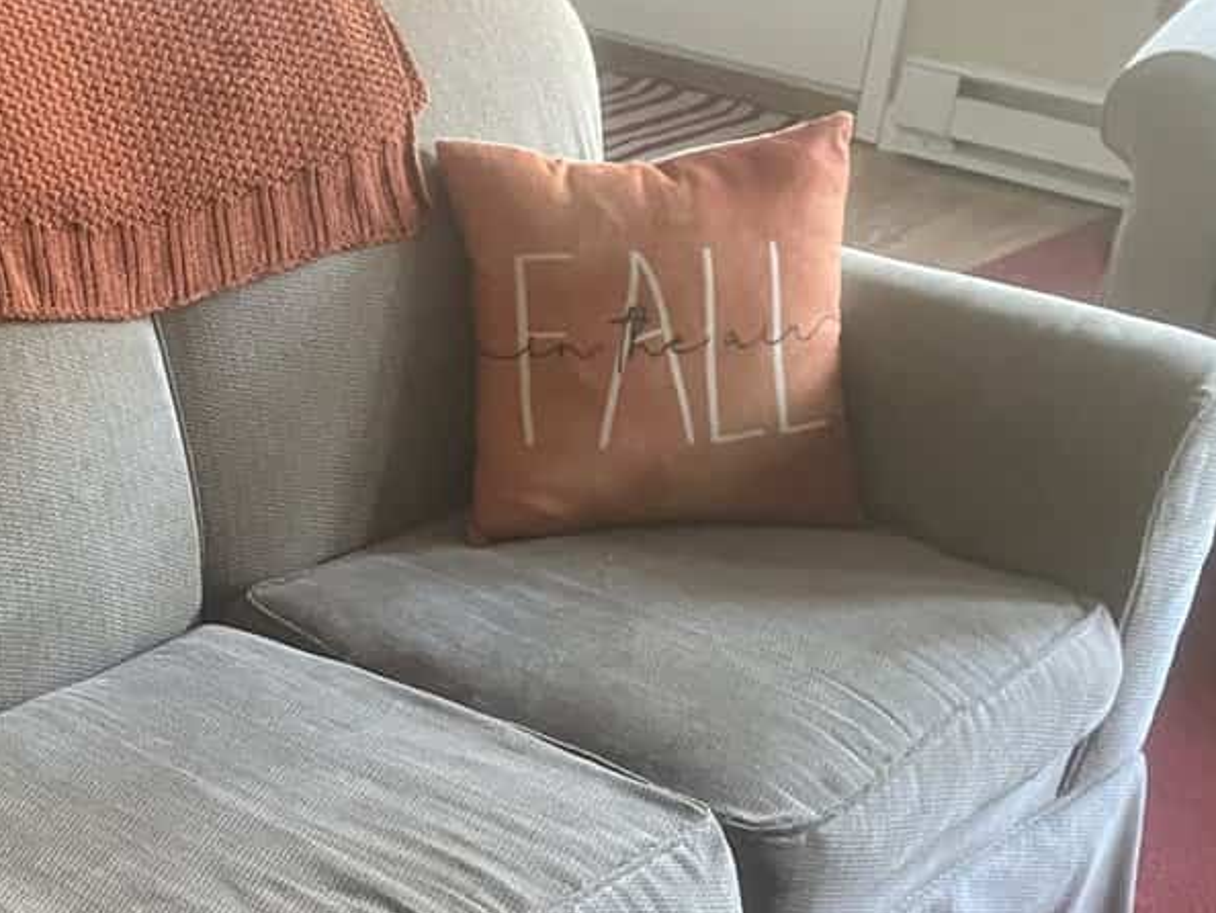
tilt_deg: -35.9
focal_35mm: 70
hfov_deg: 26.1
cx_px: -43
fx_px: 2460
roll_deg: +1.5
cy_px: 1011
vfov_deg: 20.1
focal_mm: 5.1
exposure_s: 1/40
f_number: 1.6
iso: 500
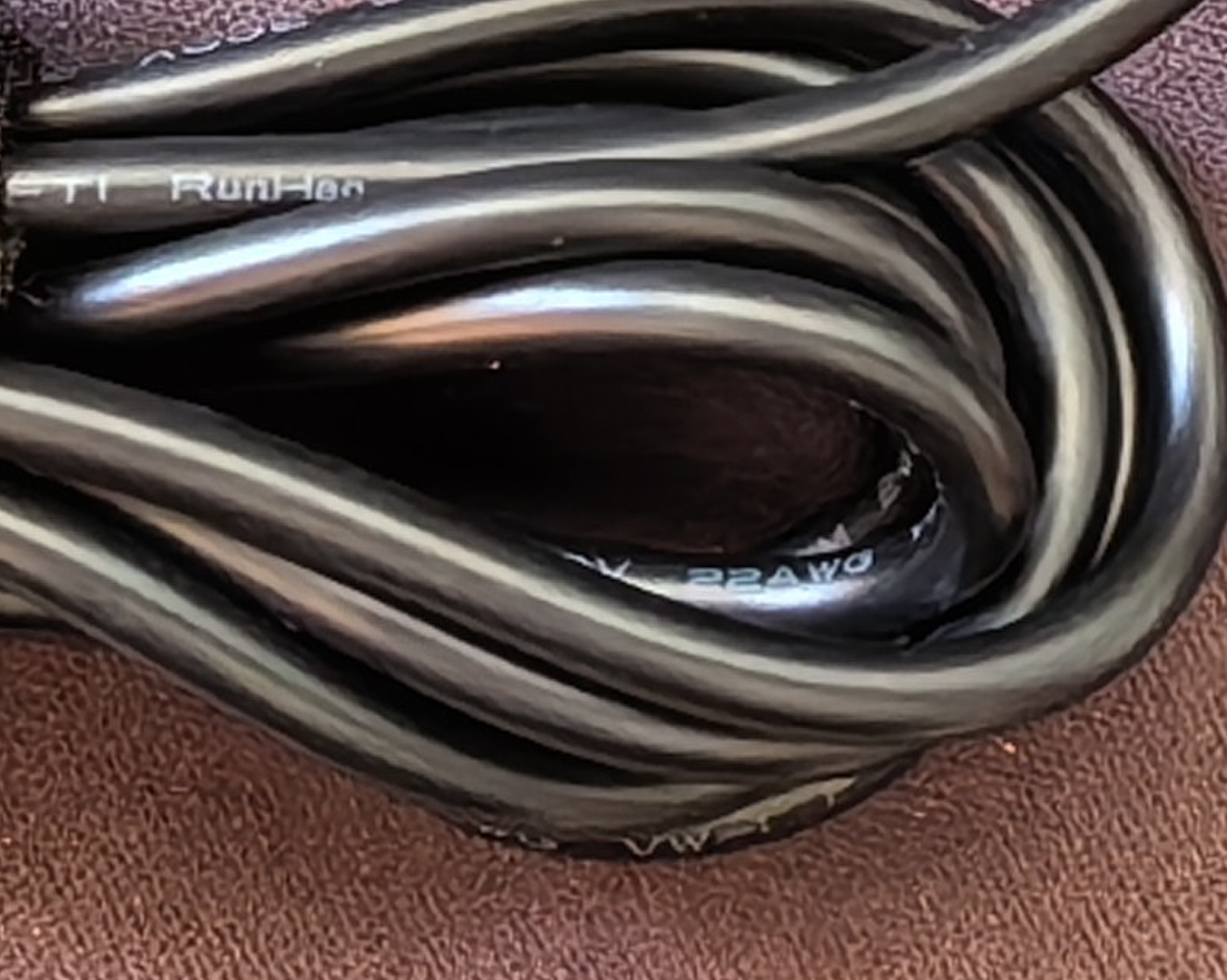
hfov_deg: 15.9
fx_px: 4393
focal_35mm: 121
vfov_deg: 10.8
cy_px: -1387
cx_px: 560
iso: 400
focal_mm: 1.95
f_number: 2.2
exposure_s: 1/33.3
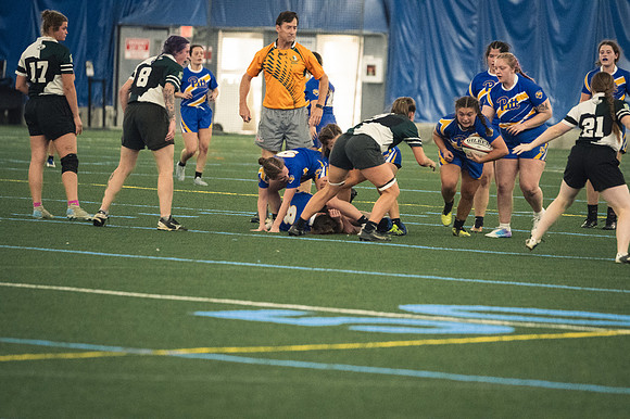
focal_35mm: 300
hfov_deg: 6.9
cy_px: 210
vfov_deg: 4.6
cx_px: 315
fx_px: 5247
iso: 9000
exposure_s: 1/500
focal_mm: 200
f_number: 2.8
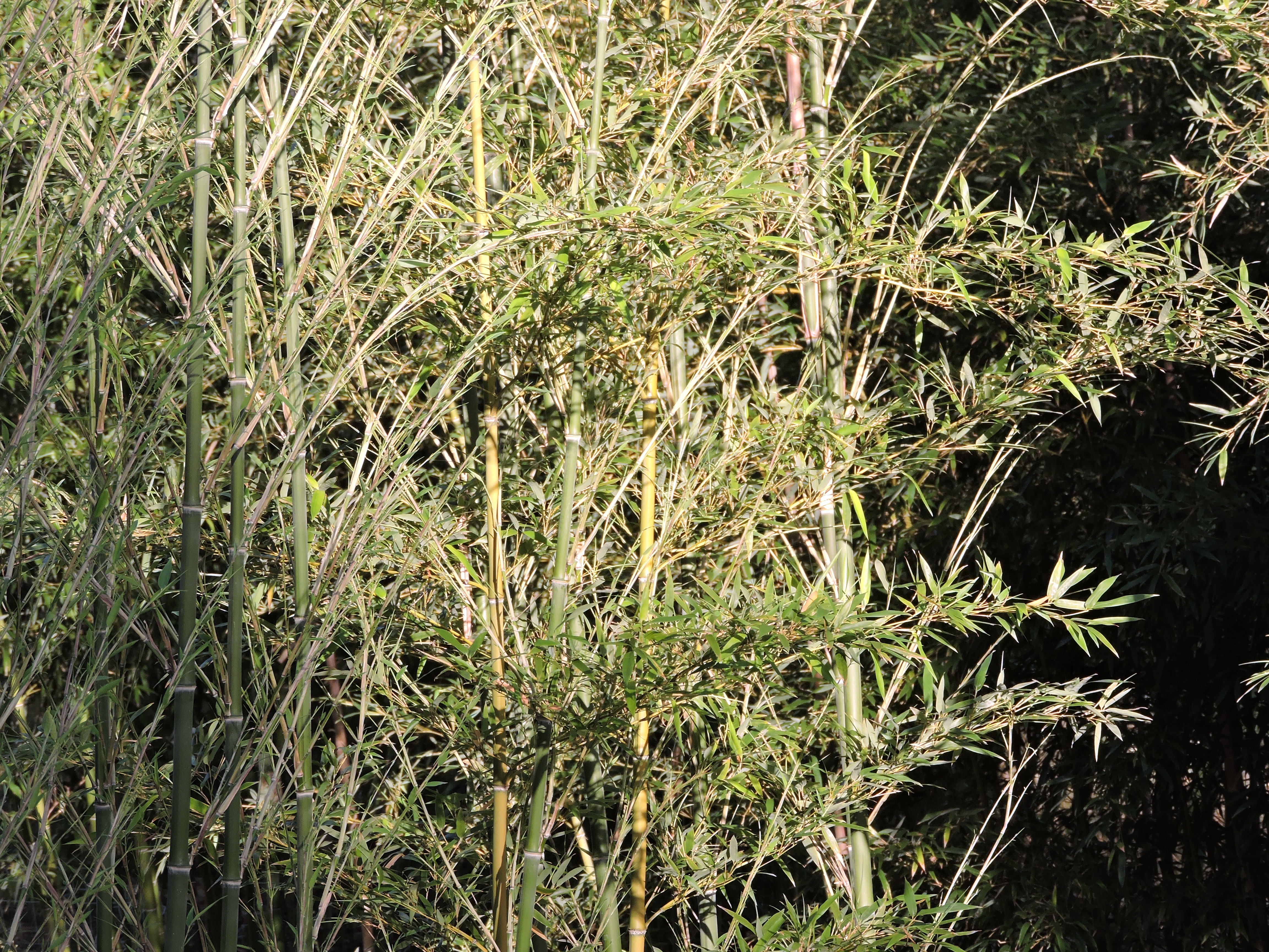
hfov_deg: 9.9
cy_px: 476
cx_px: 634
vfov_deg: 7.4
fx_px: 7332
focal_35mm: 200
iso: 140
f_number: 4.6
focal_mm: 35.7
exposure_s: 1/125
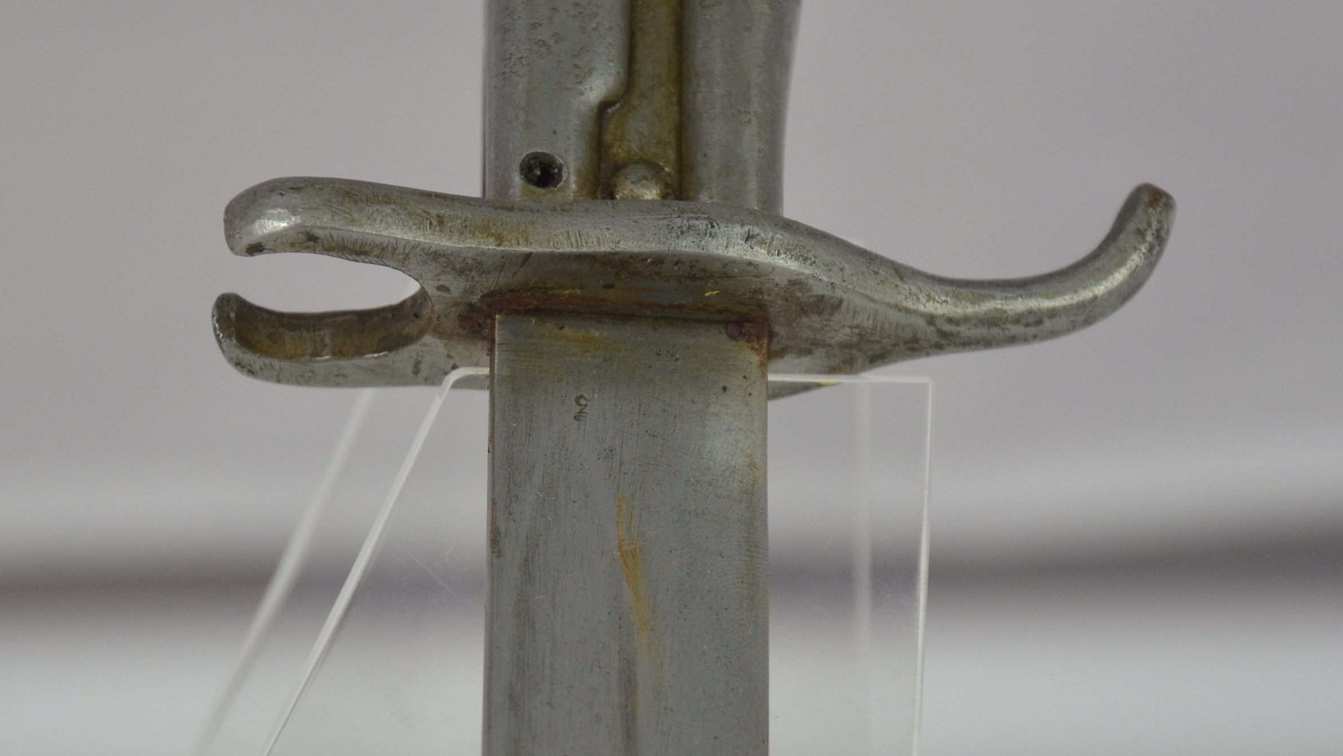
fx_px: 7568
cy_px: 327
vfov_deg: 5.7
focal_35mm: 213
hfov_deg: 10.1
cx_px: 671
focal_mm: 135
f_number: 5.6
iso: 800
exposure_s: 1/200
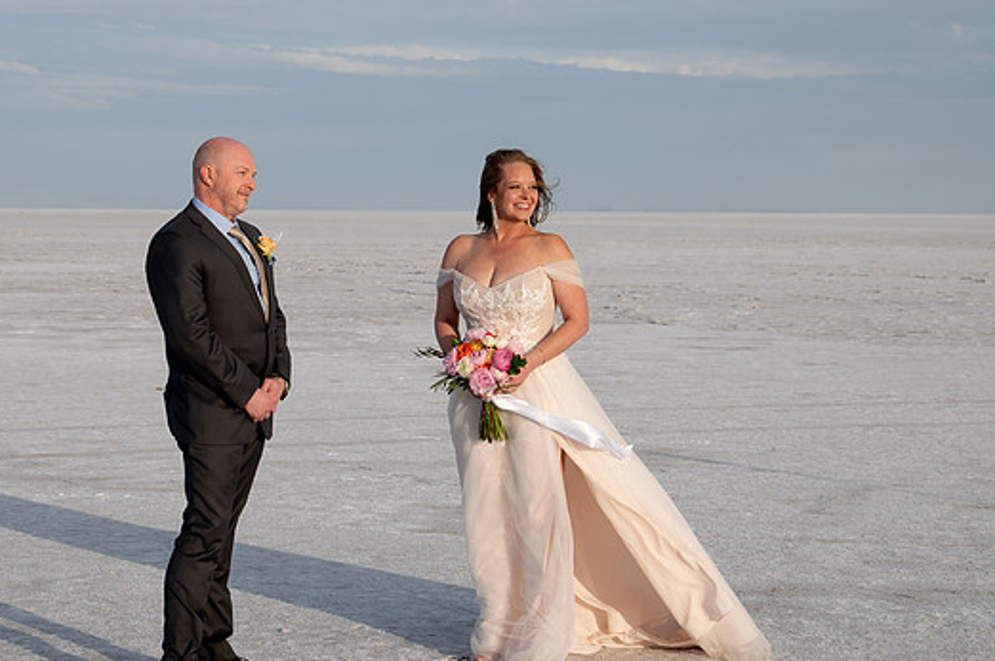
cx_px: 353
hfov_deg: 21.9
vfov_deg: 14.6
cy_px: 203
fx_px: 2568
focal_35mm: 93
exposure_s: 1/800
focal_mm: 58
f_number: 8
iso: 200
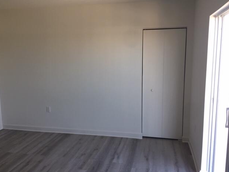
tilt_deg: -7.8
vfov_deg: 46.8
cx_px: 117
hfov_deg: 60.0
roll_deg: -0.1
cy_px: 87
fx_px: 198
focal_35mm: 30
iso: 32
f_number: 2.2
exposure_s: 1/60
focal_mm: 4.15
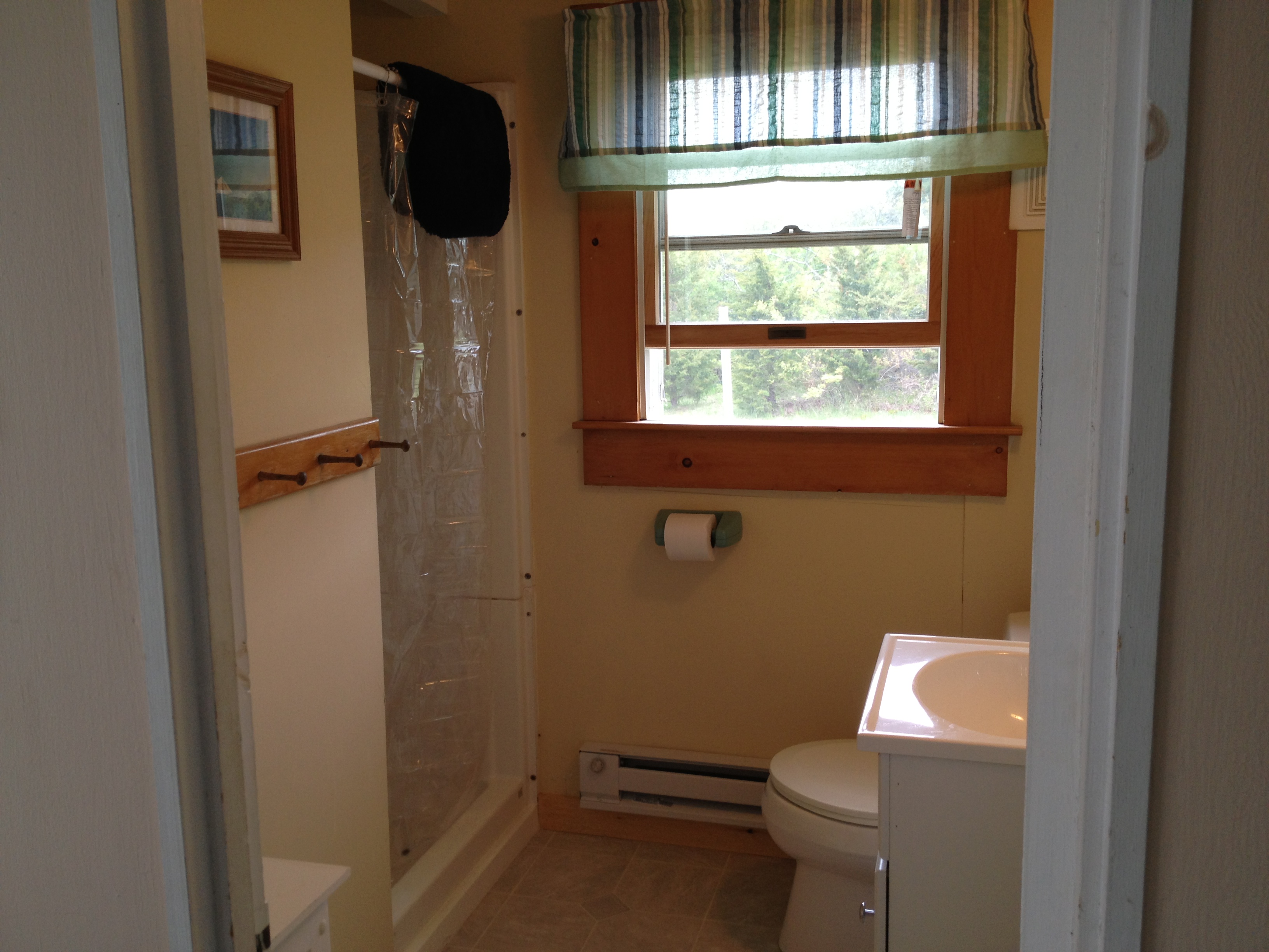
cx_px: 634
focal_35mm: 35
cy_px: 476
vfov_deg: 40.7
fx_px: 1283
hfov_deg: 52.6
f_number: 2.4
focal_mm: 4.28
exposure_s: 1/20
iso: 64
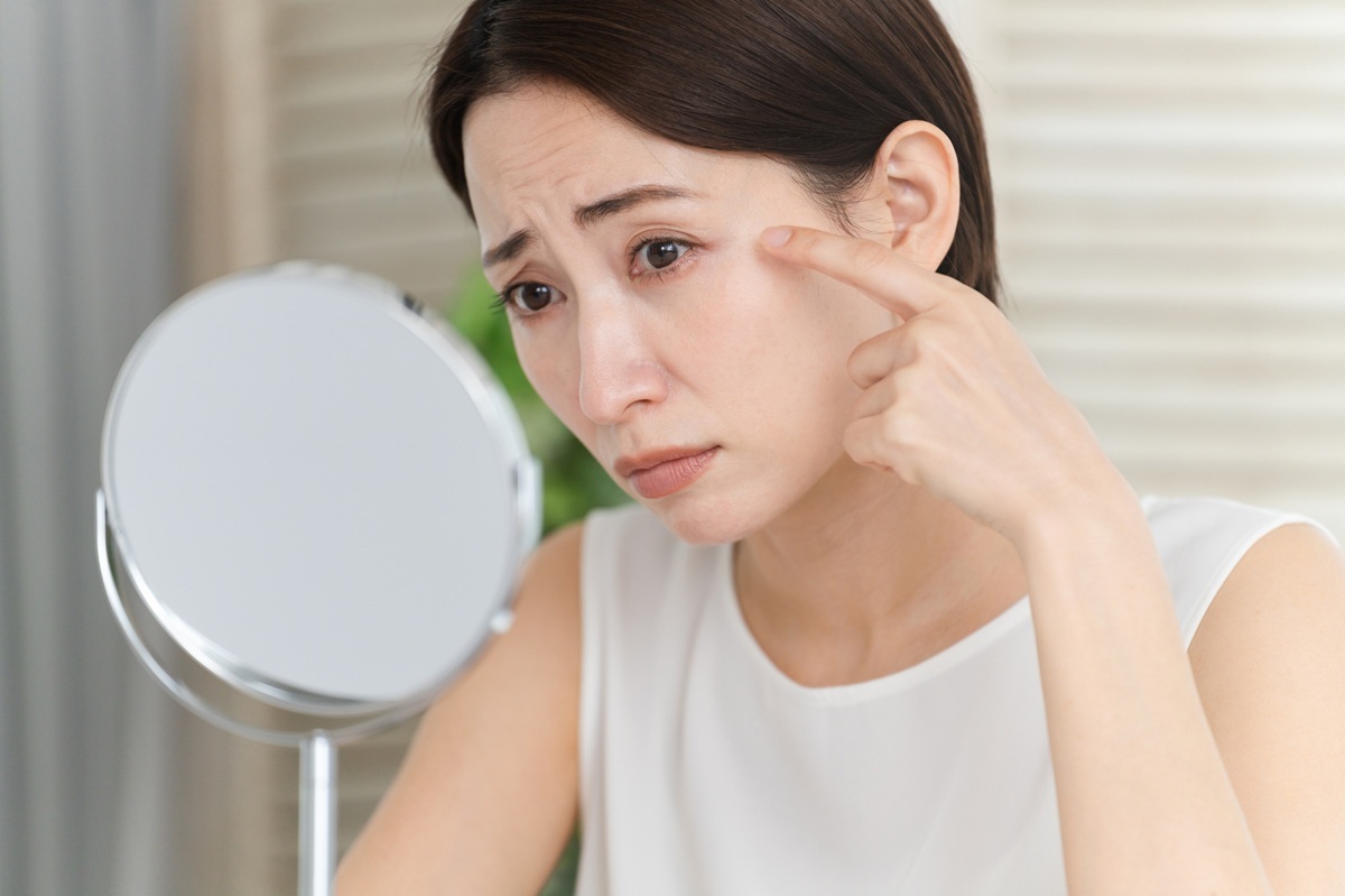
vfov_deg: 8.1
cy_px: 448
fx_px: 6348
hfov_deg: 12.1
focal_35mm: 170
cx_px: 672
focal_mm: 170
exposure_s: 1/200
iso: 200
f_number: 2.8
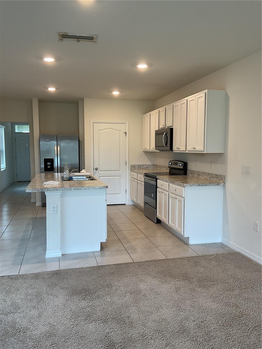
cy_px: 174
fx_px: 293
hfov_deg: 48.2
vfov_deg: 61.7
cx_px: 131
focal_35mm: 29
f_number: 1.8
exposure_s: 1/60
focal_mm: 3
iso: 50
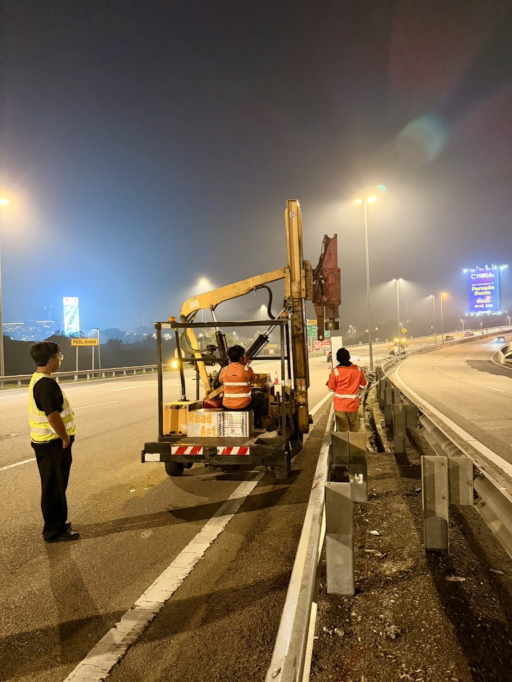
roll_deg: +1.7
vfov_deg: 71.6
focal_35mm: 24
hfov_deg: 56.8
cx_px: 256
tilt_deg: -1.0
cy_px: 341
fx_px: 473
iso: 1000
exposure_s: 1/33
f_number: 1.78
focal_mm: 6.76
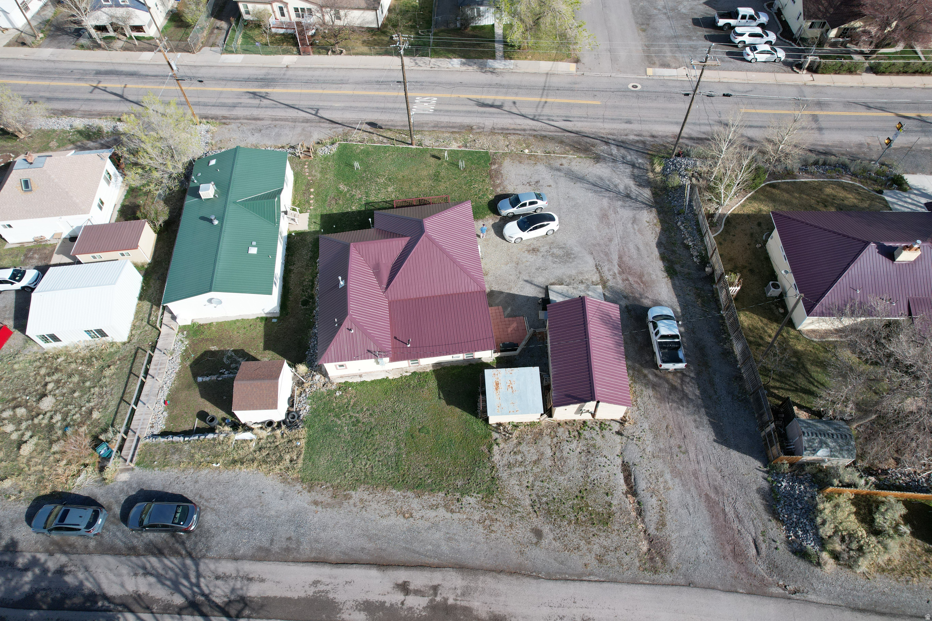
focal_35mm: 22
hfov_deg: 78.6
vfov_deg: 57.2
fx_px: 569
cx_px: 466
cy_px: 310
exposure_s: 1/1500
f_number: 2.8
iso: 200
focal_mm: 8.38
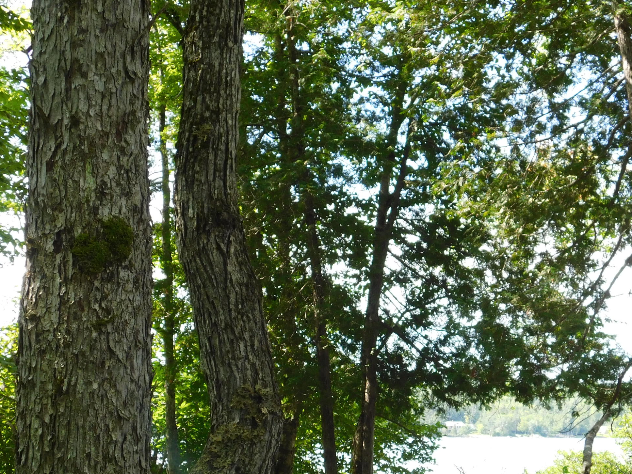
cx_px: 362
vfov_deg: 23.5
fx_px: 1132
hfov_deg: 31.1
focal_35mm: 62
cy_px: 331
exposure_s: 1/125
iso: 125
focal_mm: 7.1
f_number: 3.6
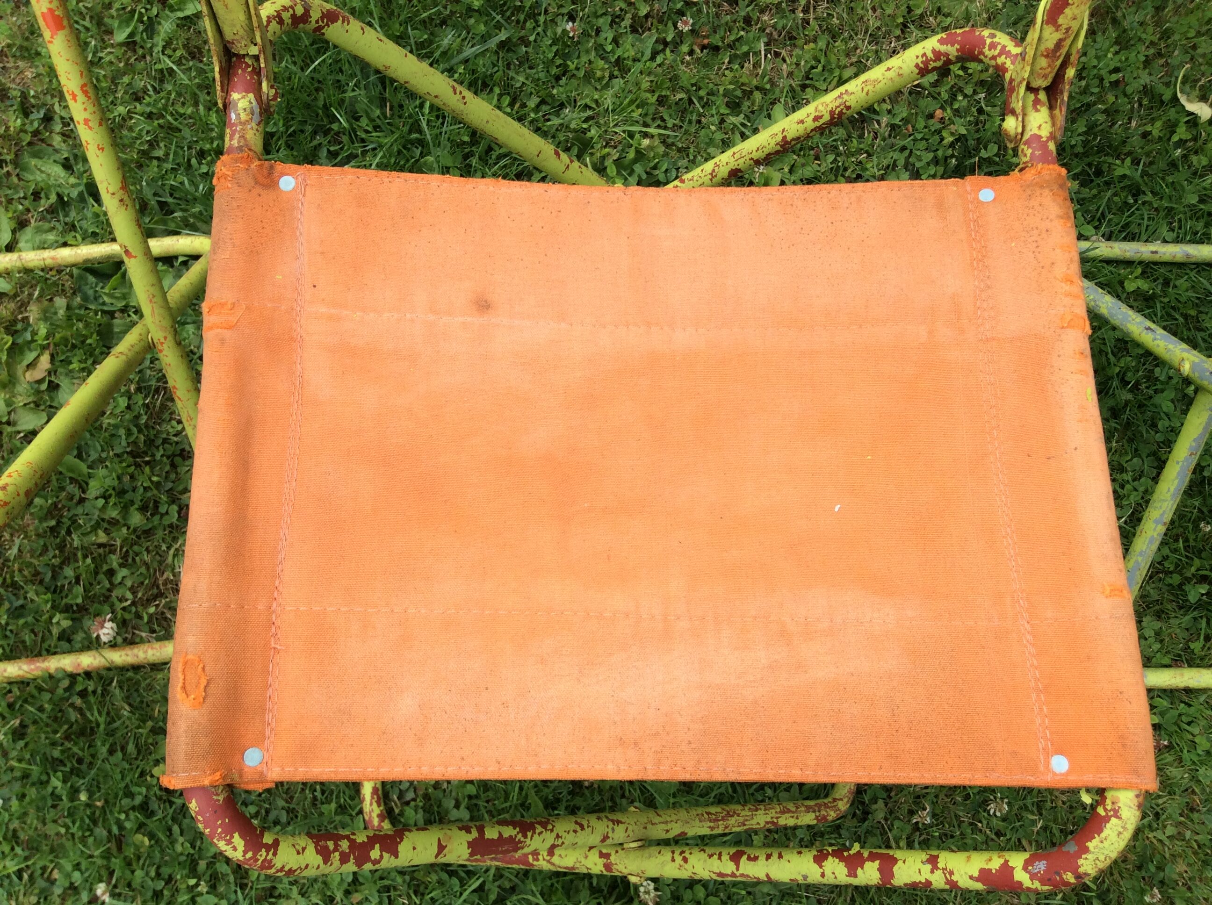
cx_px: 606
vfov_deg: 44.1
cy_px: 452
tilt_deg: -74.7
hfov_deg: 56.9
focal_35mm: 32
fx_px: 1119
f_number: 2.4
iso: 32
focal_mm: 3.3
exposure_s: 1/657
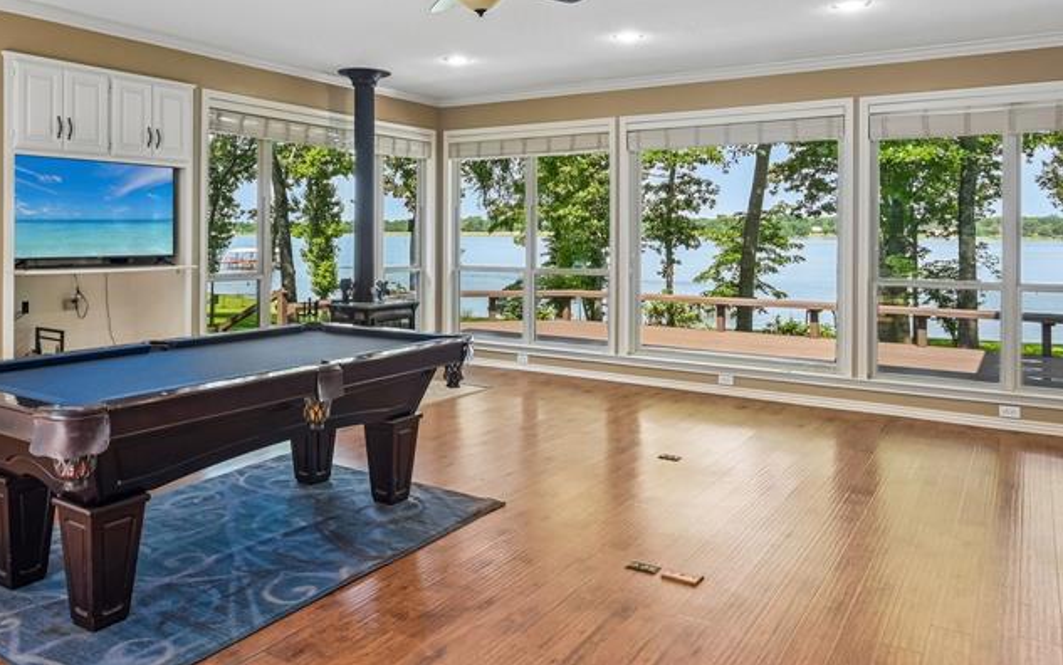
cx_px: 474
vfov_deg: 43.9
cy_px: 218
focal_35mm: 28
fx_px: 811
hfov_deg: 66.3
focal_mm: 17
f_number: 8
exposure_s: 1/40
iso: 400
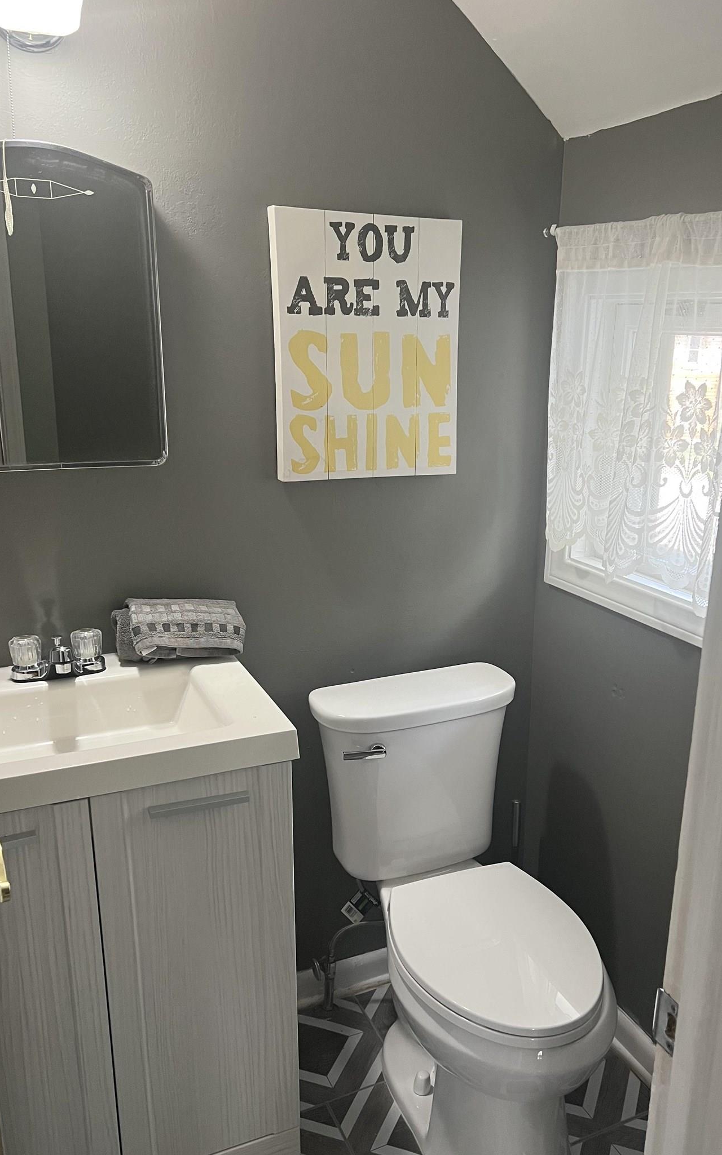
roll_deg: -1.5
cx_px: 422
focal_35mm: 31
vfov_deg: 61.2
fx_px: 976
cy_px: 619
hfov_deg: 40.5
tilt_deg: -16.2
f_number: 1.5
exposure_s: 1/60
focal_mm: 5.7
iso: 125
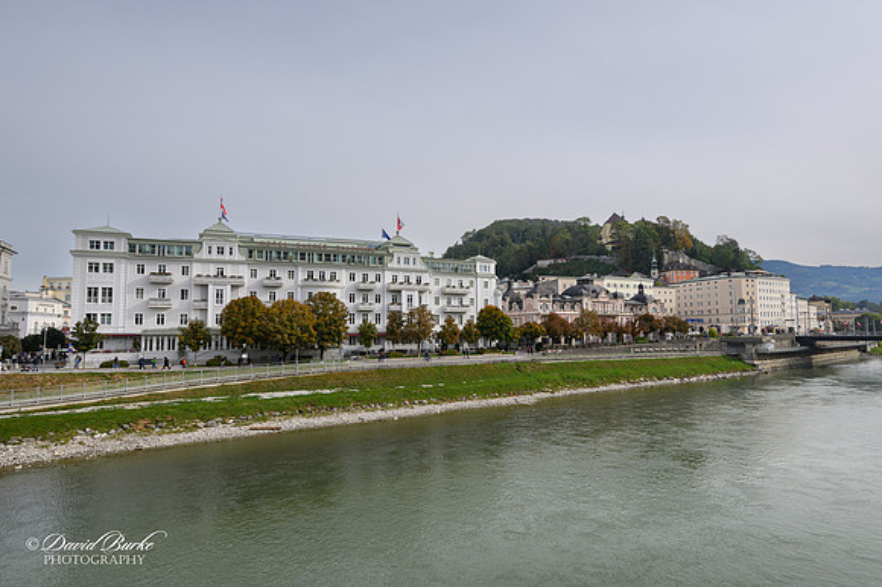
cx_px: 441
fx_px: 514
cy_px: 294
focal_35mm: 21
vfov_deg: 59.4
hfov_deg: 81.2
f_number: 10
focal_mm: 14
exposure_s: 1/200
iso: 125
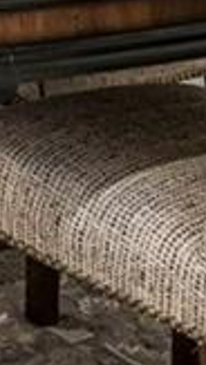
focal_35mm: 164
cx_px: -755
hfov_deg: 5.8
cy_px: -549
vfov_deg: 10.9
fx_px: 1588
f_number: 8
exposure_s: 1/6
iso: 400
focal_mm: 16
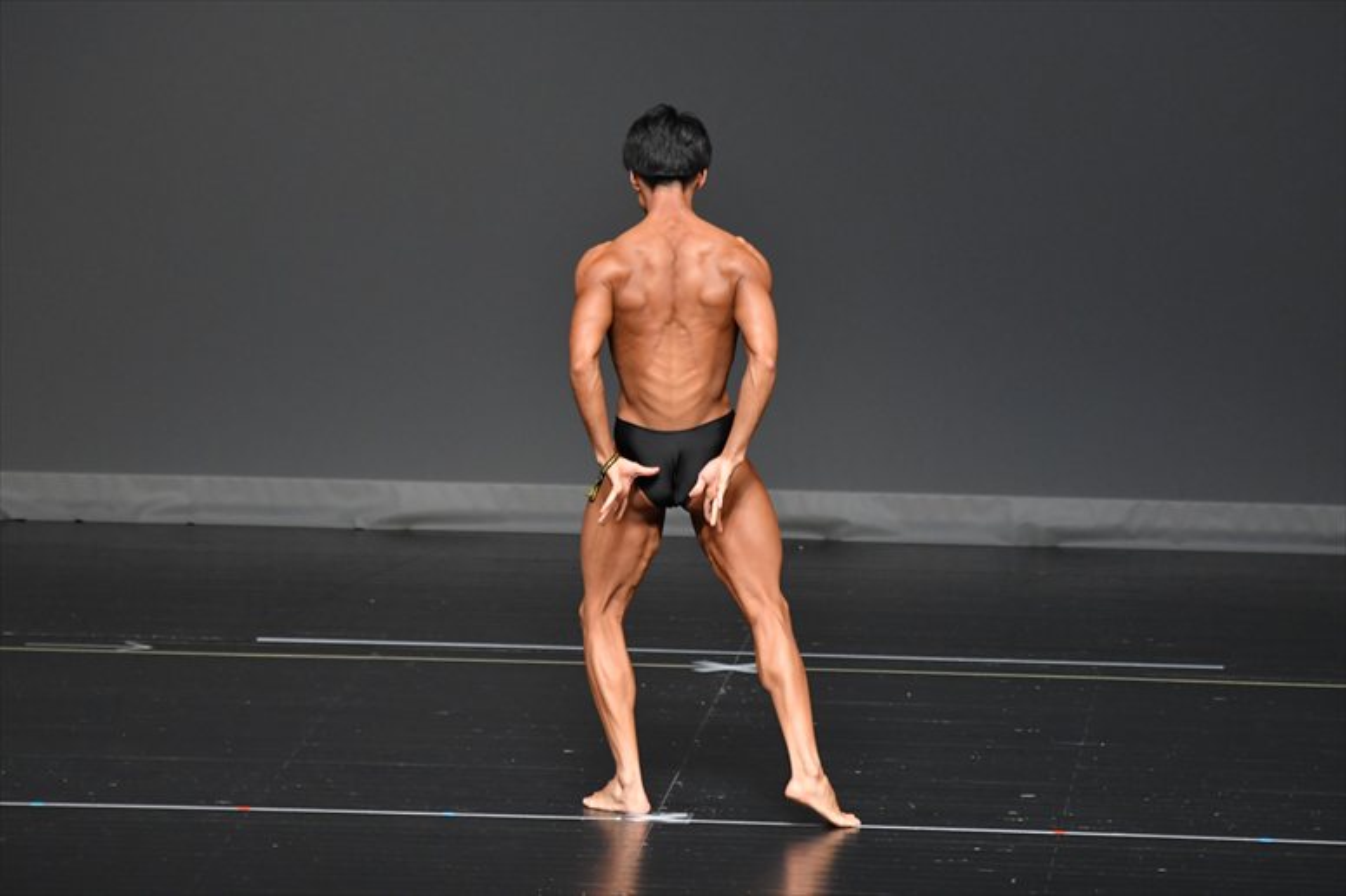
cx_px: 673
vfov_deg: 4.6
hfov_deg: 6.9
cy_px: 448
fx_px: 11211
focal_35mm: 300
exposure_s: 1/400
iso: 2500
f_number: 5.6
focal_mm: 200
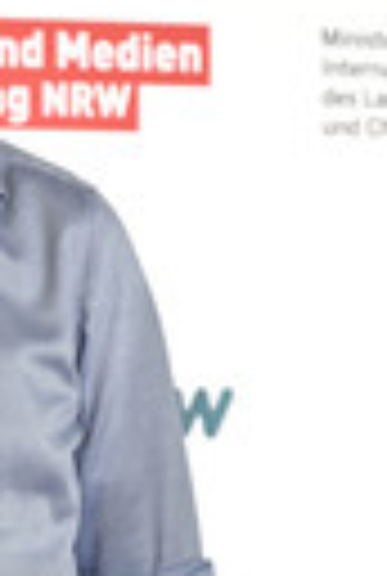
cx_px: -158
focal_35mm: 218
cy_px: 554
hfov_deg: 6.3
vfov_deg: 9.4
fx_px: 3496
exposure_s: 1/250
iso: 250
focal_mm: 70
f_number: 2.8
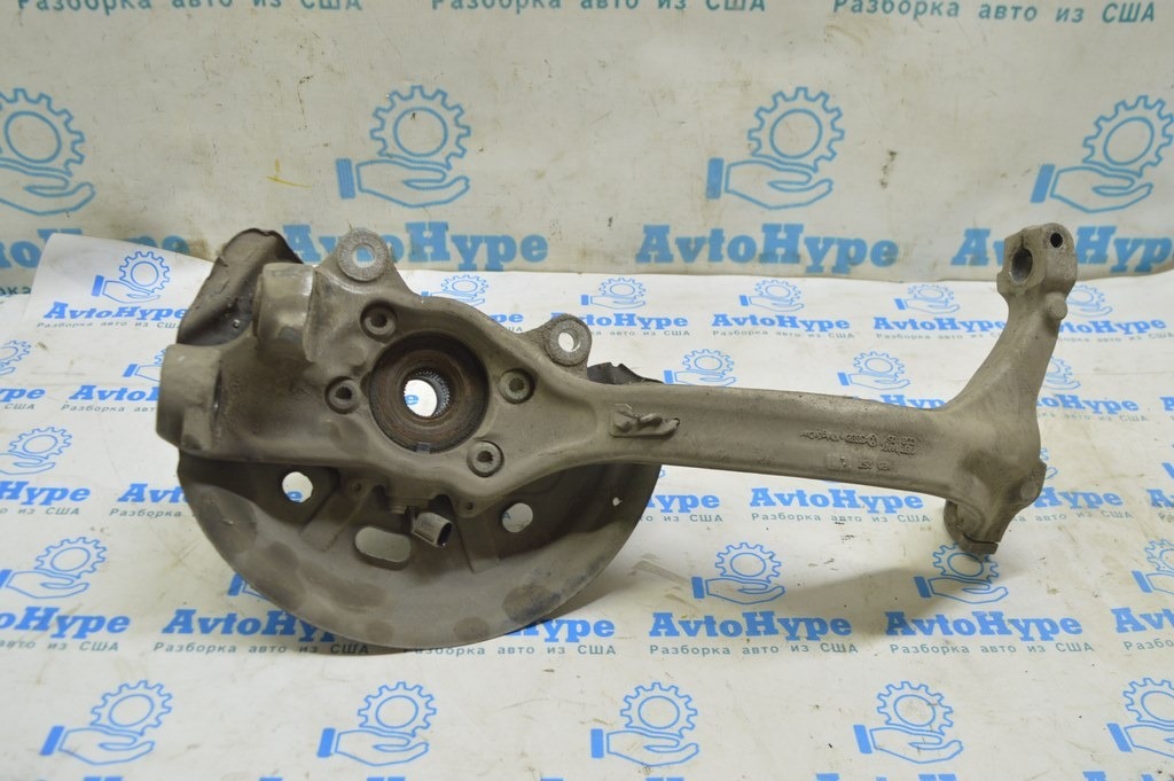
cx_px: 587
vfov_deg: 39.9
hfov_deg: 57.3
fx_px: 1075
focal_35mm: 33
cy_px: 390
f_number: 5.6
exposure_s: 1/20
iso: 400
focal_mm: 22
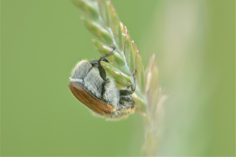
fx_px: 2360
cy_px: 78
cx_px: 118
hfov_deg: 5.7
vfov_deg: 3.8
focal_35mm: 360
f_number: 8
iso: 220
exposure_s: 1/125
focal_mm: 240
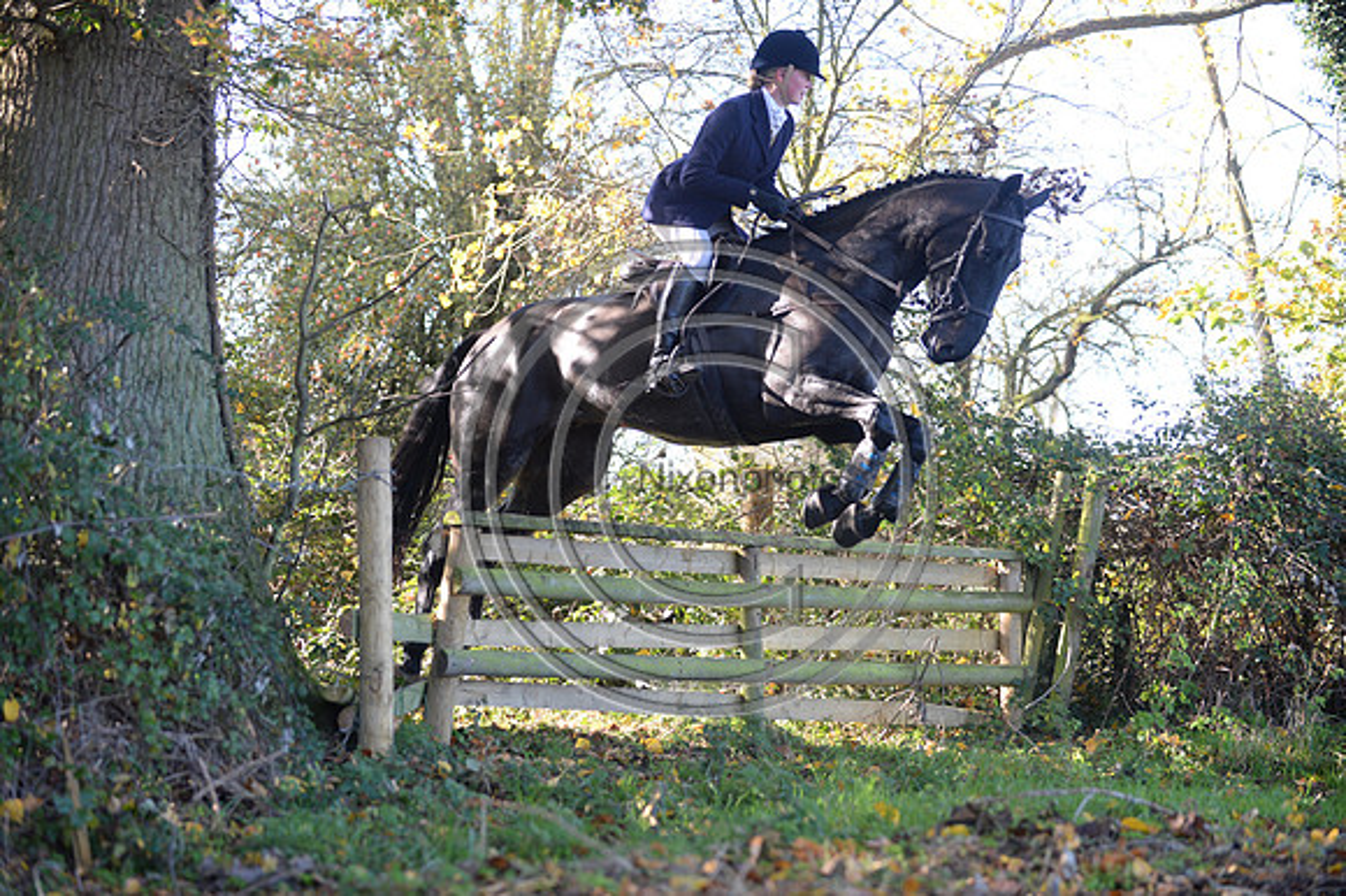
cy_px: 448
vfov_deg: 19.4
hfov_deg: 28.9
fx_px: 2616
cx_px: 673
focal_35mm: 70
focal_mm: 70
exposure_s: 1/1000
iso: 1000
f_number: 2.8
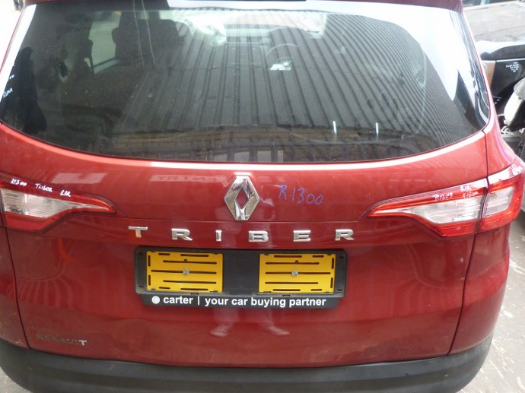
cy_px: 197
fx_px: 440
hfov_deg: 61.6
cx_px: 246
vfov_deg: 48.2
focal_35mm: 29
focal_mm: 4.5
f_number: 2.8
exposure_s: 1/60
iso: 200
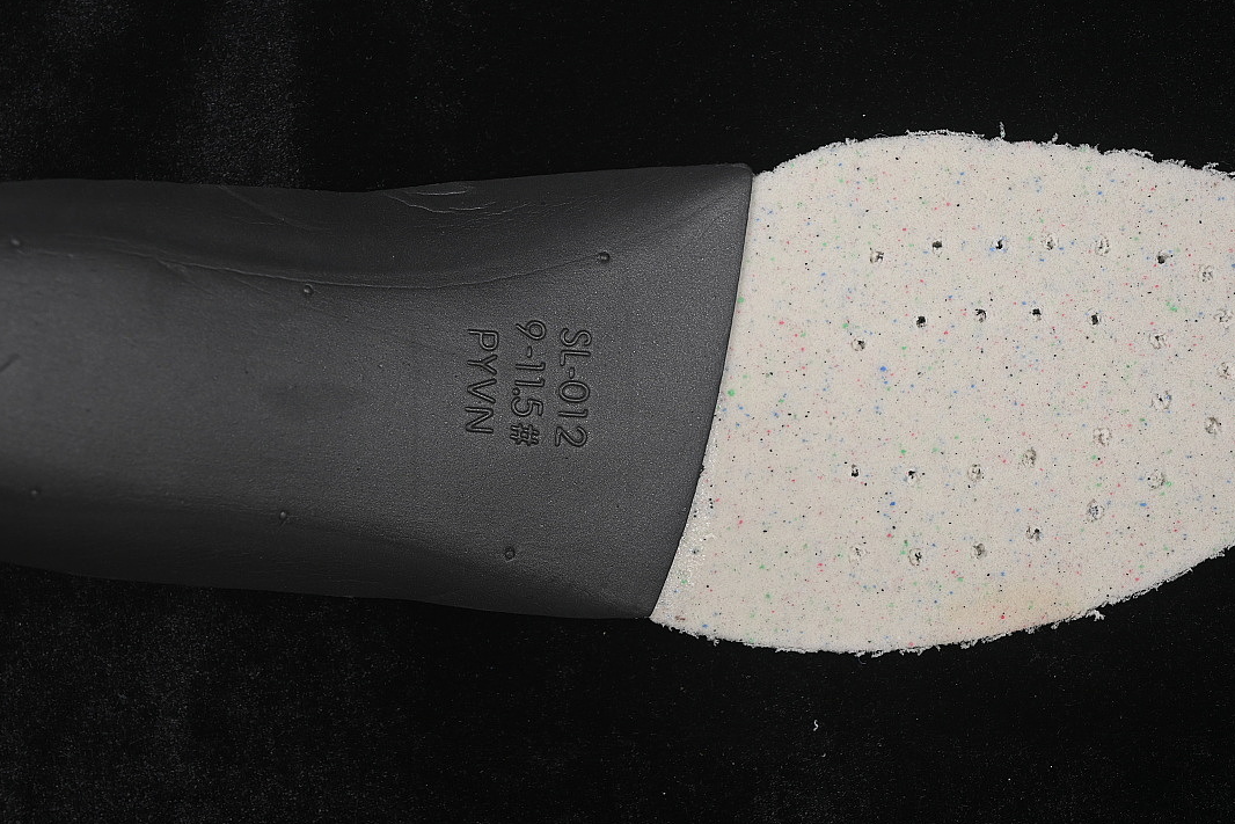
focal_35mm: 76
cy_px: 411
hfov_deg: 26.6
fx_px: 2607
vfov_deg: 18.0
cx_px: 615
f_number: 7.1
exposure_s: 1/80
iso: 160
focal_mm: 50
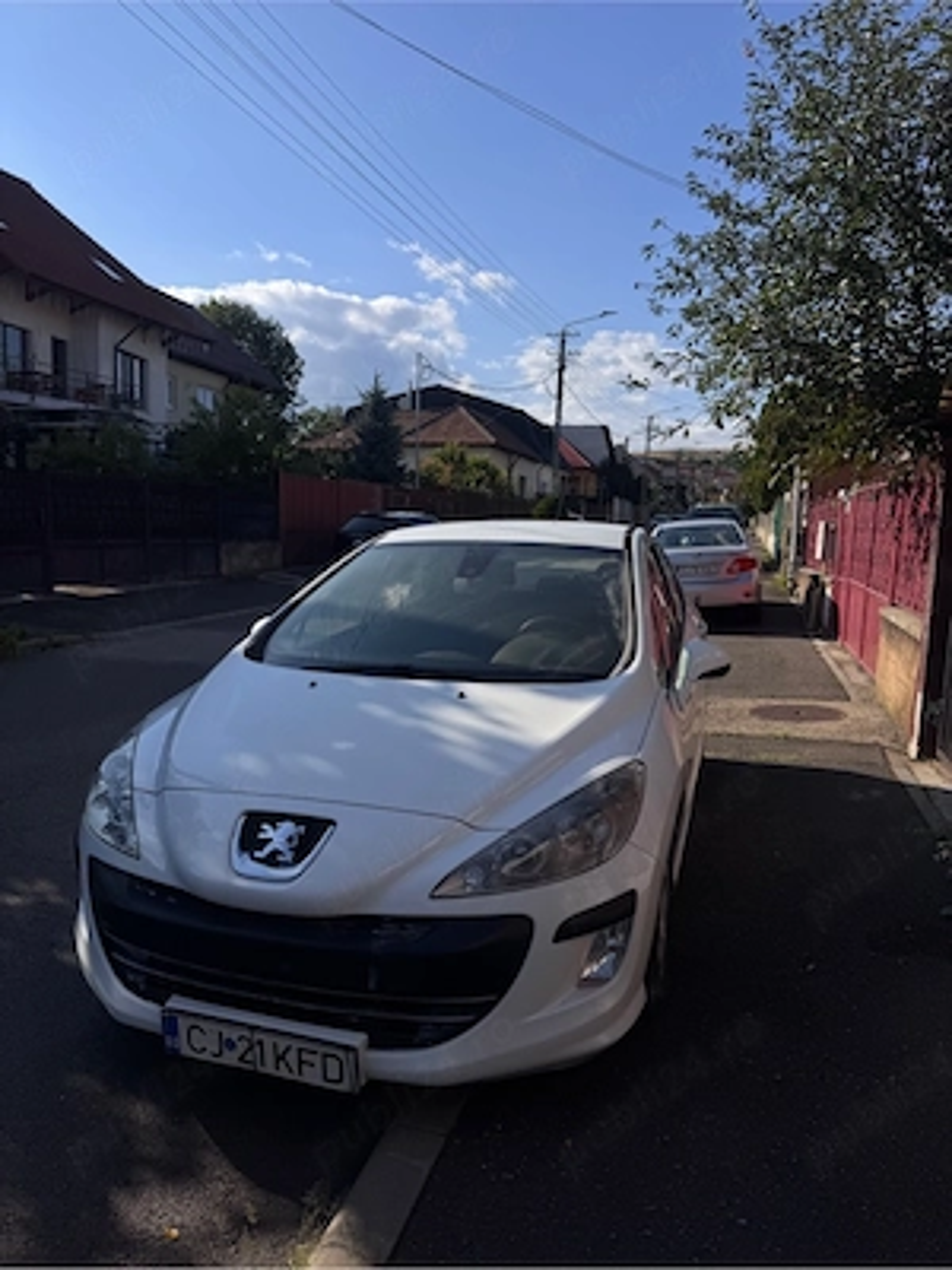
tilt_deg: -6.9
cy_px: 635
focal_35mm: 24
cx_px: 476
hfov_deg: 56.8
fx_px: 880
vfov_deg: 71.6
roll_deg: -1.7
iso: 80
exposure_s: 1/7092
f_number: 1.78
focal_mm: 6.76
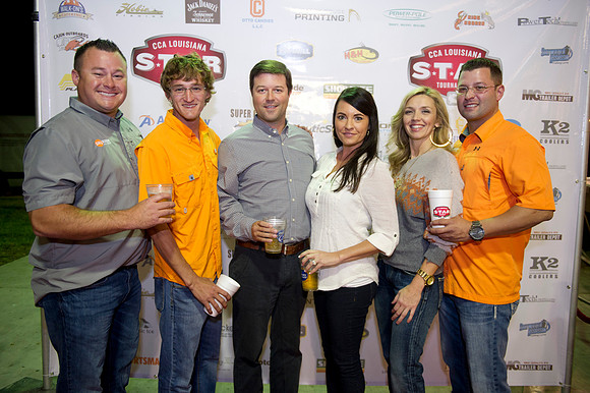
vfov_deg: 44.9
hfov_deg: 63.7
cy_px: 196
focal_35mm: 29
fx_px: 475
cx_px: 295
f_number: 2.8
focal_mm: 29
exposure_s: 1/60
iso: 1250
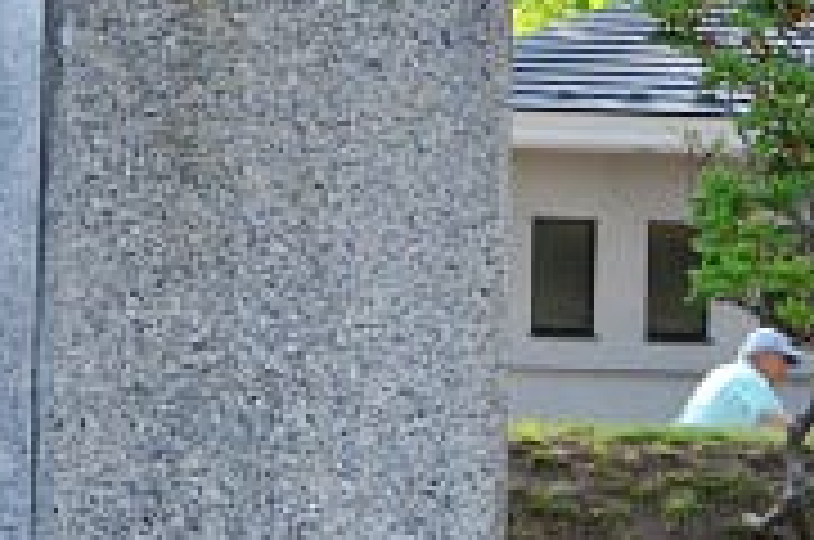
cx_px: -245
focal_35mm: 121
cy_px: 162
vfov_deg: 11.3
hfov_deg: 16.1
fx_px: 2725
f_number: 5
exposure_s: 1/800
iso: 800
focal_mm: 23
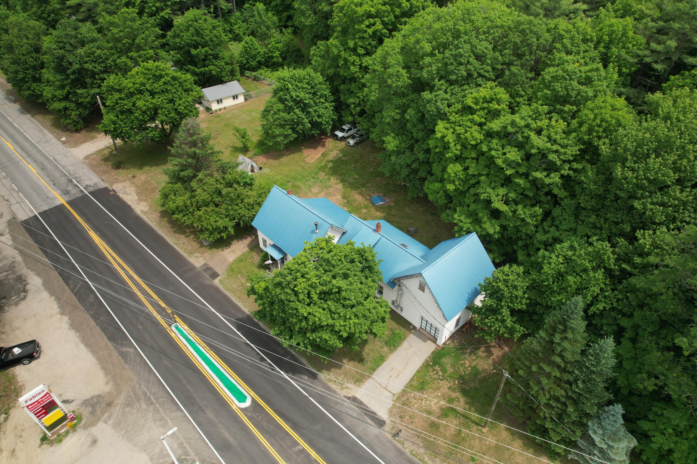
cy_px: 232
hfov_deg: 78.6
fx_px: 426
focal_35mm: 22
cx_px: 348
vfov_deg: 57.2
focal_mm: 8.38
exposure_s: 1/240
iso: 100
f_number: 2.8
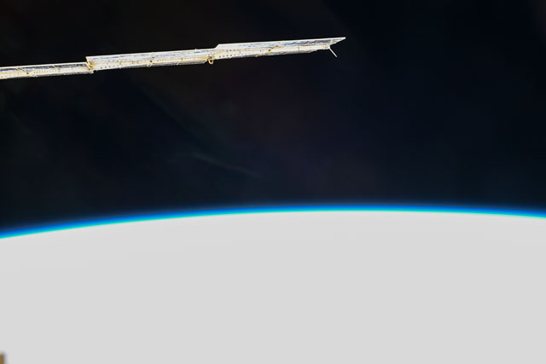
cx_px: 273
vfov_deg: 27.0
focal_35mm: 50
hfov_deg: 39.6
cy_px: 182
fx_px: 758
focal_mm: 50
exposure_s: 1/160
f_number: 6.3
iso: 400
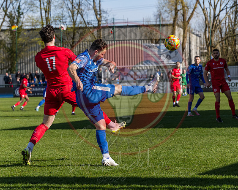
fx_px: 925
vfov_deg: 11.7
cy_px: 101
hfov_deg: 14.7
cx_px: 138
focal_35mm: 131
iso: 100
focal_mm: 70
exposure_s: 1/2000
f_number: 4
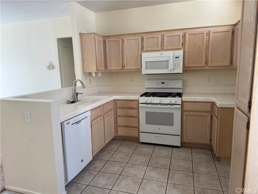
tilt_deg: -9.3
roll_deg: +2.0
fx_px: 179
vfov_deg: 56.8
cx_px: 129
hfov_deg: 71.6
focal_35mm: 24
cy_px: 97
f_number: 1.78
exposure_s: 1/120
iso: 160
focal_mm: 6.76
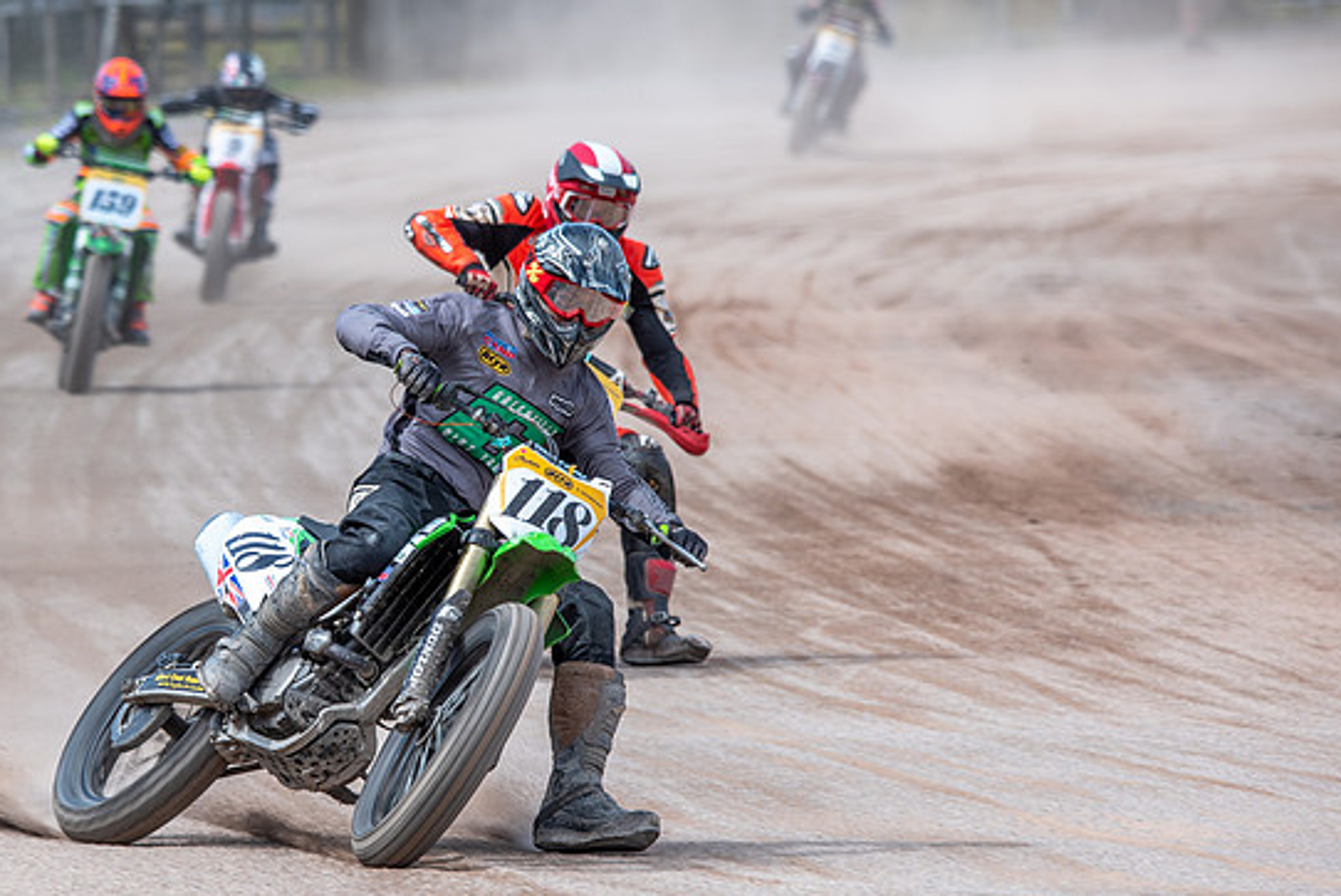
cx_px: 428
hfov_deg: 3.5
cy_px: 556
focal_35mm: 583
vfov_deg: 2.4
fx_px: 21727
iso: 100
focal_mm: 390
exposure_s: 1/320
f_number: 8
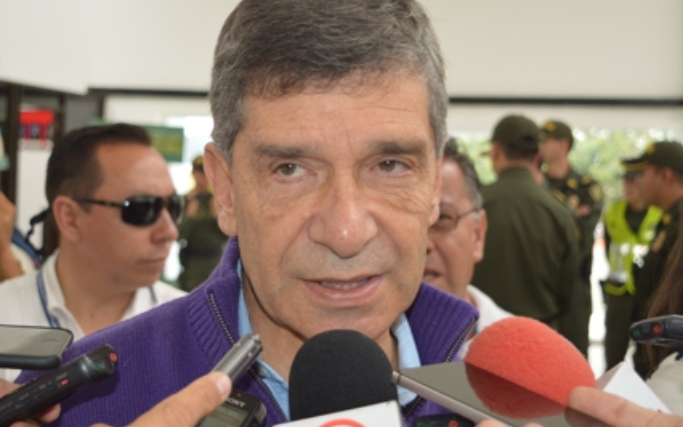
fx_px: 1135
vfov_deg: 21.3
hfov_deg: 33.4
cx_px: 293
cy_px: 212
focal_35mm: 61
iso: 400
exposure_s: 1/80
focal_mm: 34
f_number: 4.5
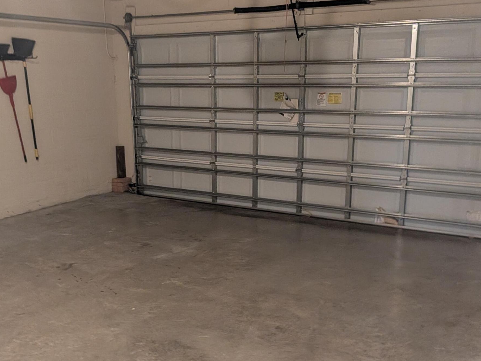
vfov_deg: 36.7
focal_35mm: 39
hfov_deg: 47.8
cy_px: 210
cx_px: 223
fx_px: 542
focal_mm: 4.53
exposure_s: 1/24
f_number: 1.7
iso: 111
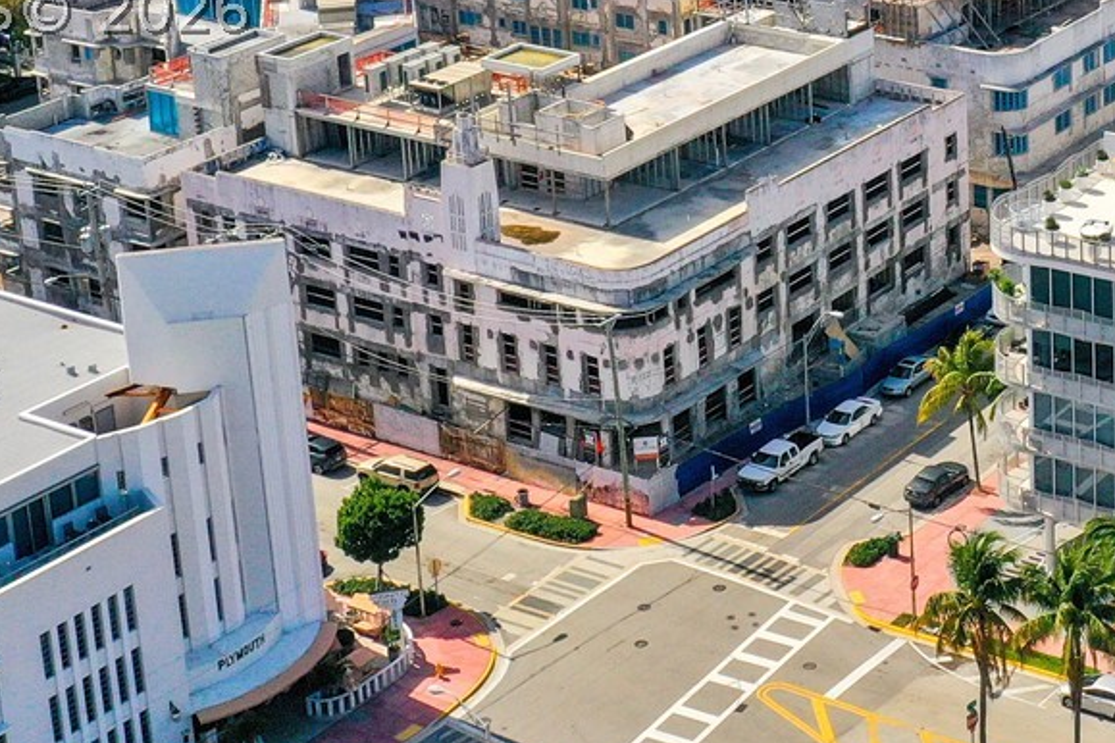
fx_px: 2540
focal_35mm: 82
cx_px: 1006
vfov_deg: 16.3
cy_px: 7
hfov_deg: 24.1
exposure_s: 1/80
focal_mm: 10.26
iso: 200
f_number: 6.3
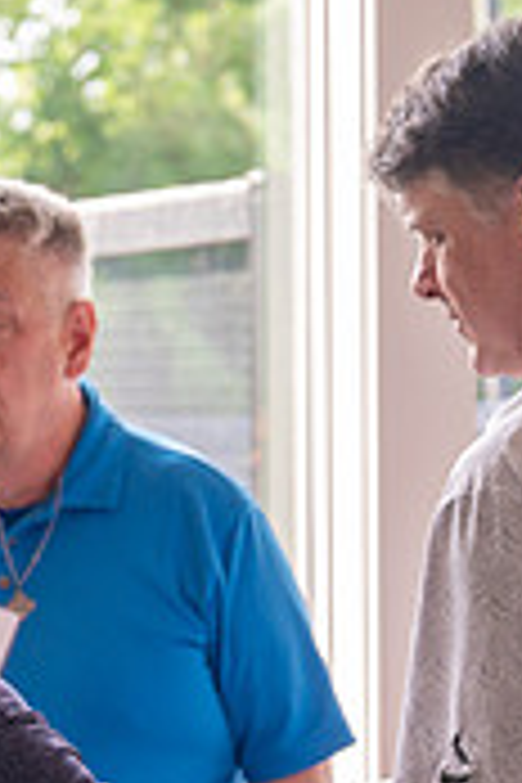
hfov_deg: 7.2
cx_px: -126
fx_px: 4132
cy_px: 626
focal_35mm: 190
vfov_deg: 10.8
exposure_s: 1/250
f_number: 4.5
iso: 640
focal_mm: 57
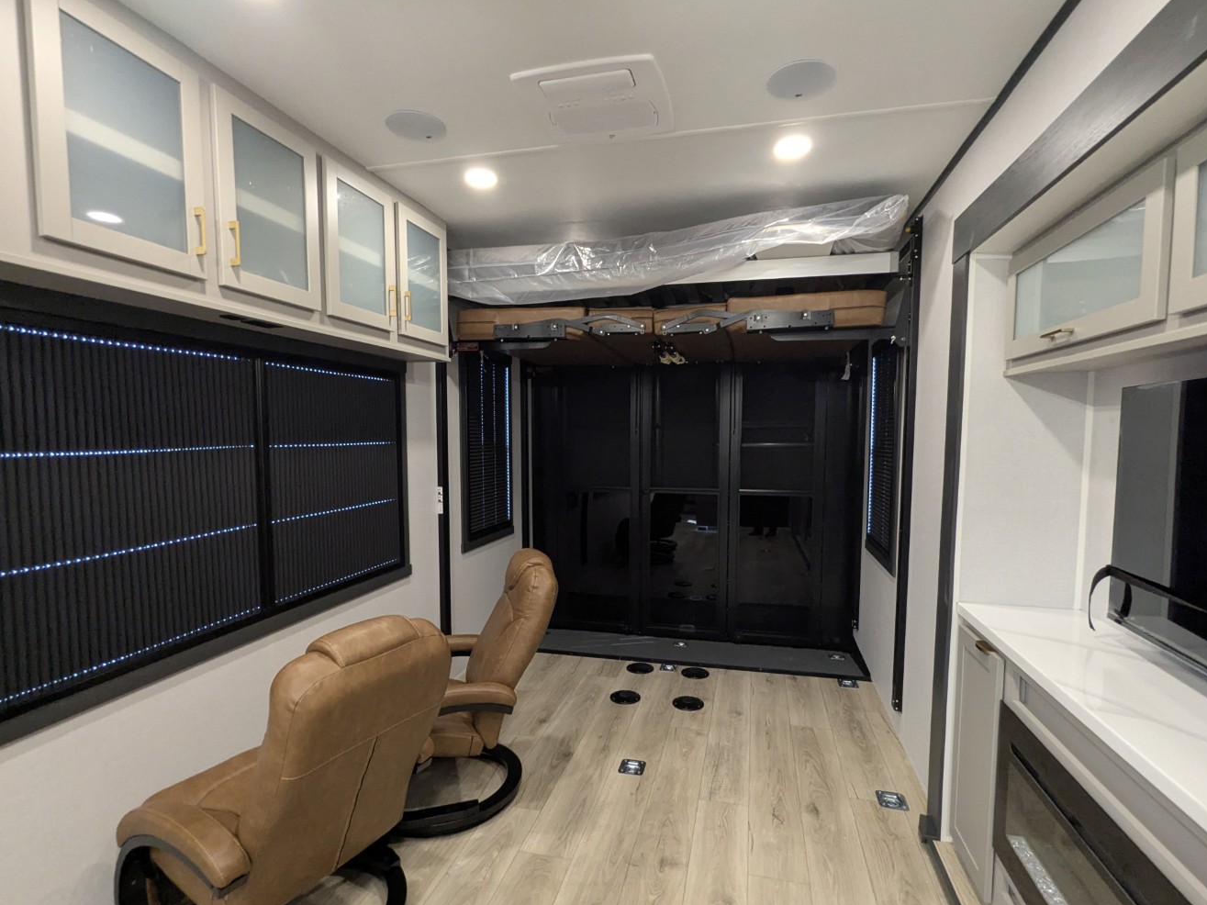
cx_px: 611
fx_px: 593
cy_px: 479
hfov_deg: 91.0
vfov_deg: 74.7
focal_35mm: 17
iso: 382
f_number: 2.2
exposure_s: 1/32.8
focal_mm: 2.35
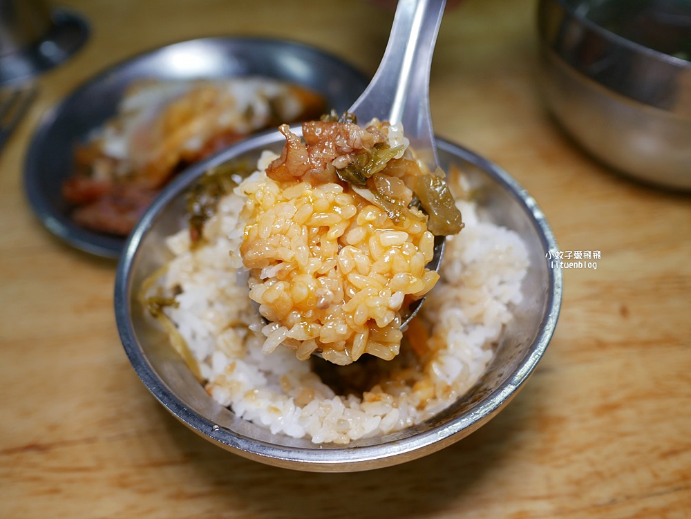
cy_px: 260
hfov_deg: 63.4
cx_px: 346
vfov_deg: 49.8
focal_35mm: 28
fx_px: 559
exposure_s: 1/100
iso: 200
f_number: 2.5
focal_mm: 14
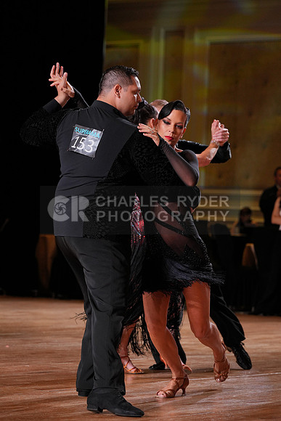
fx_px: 1685
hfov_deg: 9.5
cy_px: 210
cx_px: 140
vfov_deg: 14.2
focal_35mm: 144
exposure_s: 1/400
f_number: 5
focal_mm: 144
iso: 1250
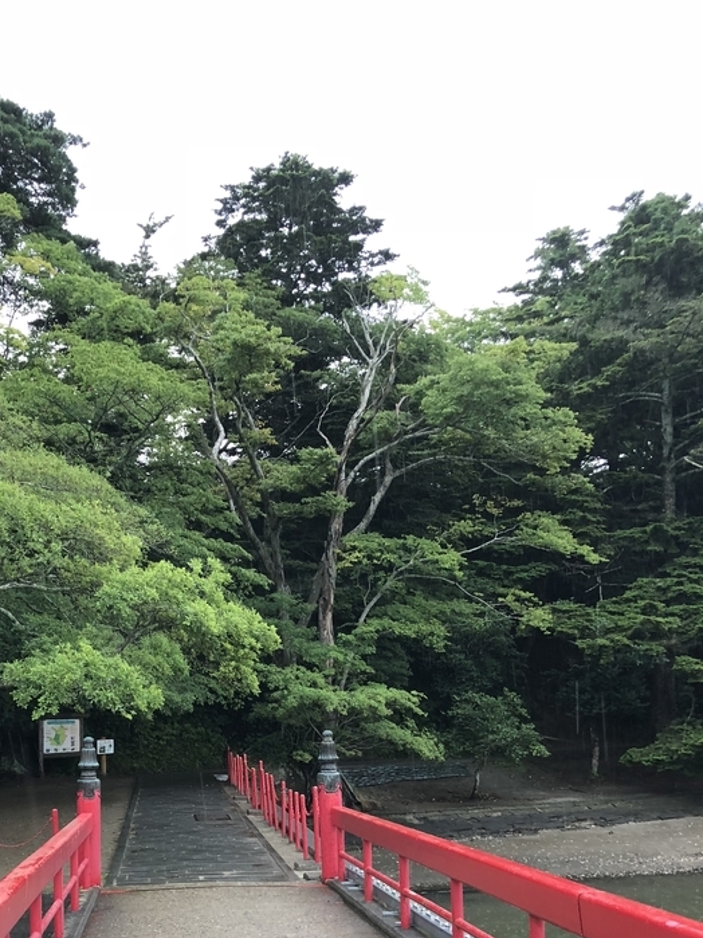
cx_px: 195
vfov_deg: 44.8
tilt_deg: +2.1
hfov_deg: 34.5
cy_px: 659
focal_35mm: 41
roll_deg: +2.8
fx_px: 1111
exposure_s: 1/30
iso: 25
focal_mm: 4
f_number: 1.8
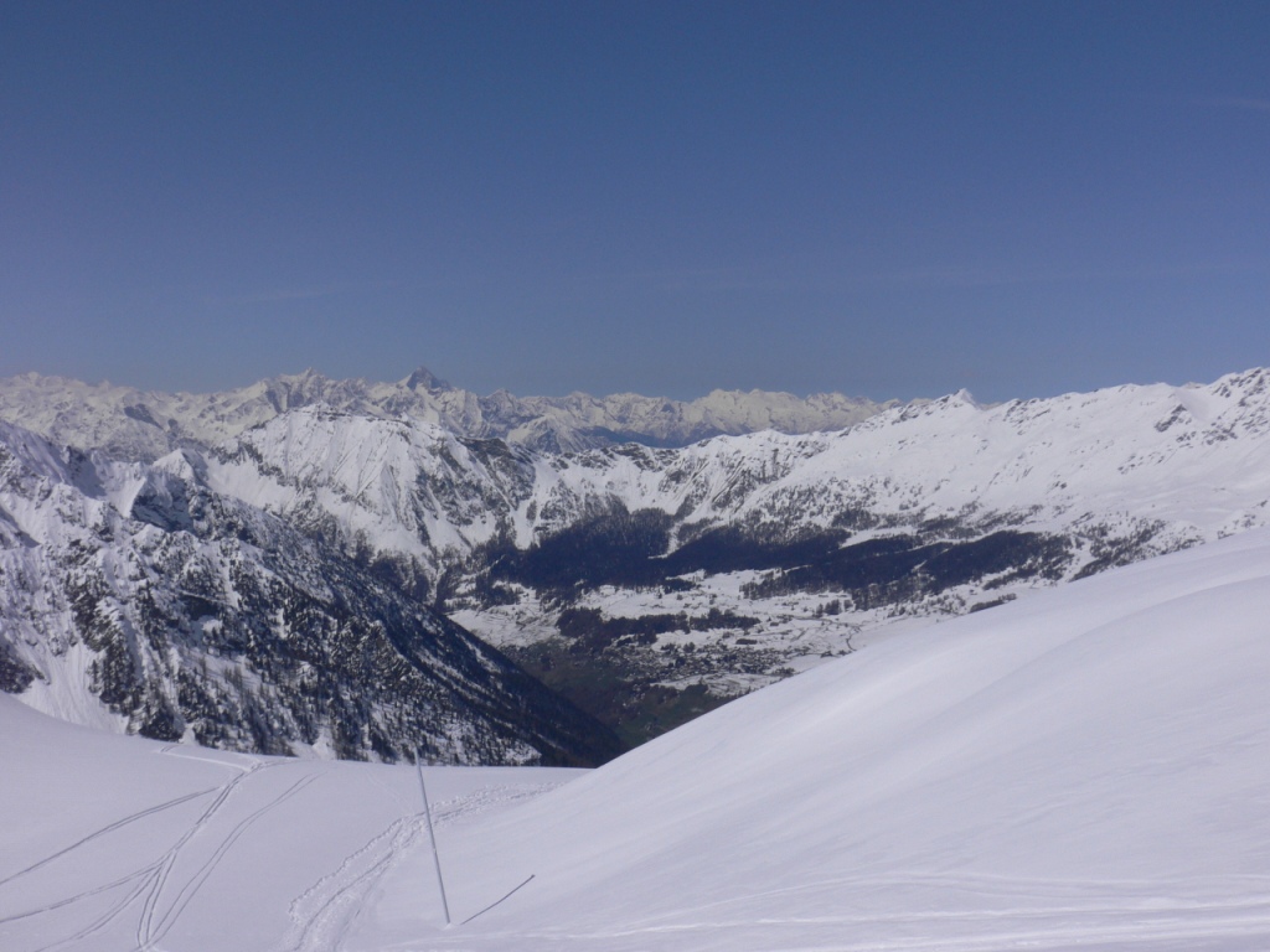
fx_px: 1871
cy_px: 476
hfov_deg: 37.5
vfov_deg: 28.6
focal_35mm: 51
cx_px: 635
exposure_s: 1/1300
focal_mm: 8.5
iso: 80
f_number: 6.9
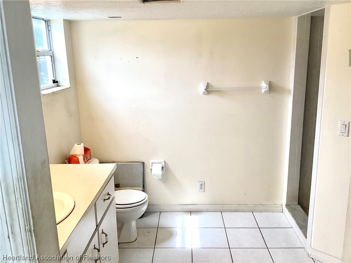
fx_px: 314
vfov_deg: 45.4
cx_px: 176
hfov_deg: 58.4
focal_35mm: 31
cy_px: 132
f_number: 2.4
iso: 80
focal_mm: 3.3
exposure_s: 1/120
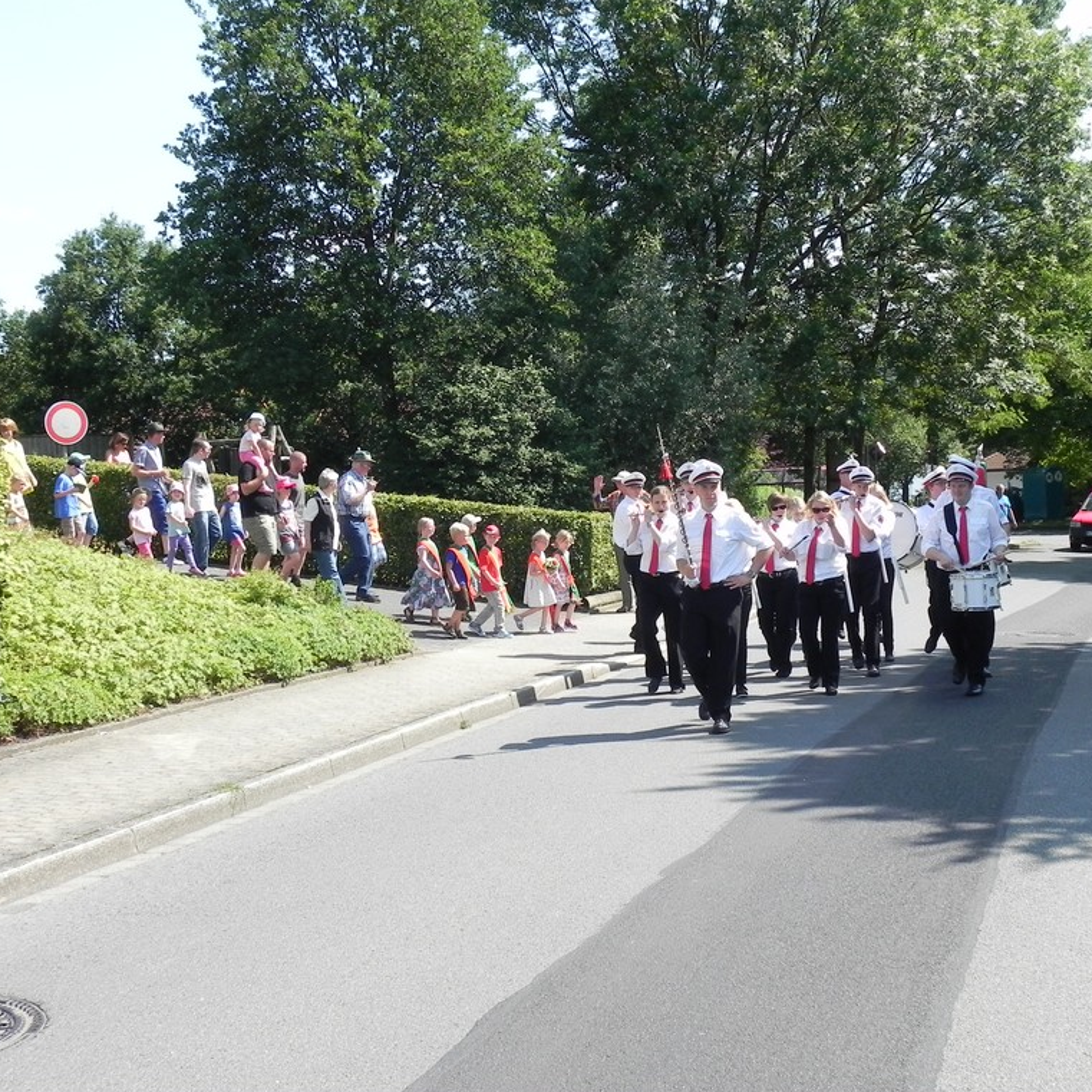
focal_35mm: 44
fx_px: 1570
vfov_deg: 38.3
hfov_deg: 38.3
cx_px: 551
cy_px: 545
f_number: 6.3
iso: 160
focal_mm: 6.6
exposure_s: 1/262
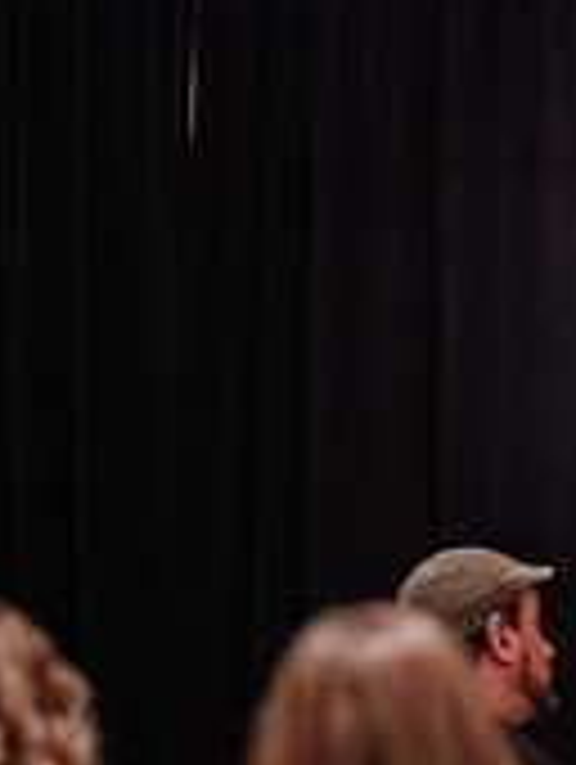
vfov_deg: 11.9
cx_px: 112
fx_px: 3629
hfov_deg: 9.1
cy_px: 776
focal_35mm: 164
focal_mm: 50
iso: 2500
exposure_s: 1/500
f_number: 1.4
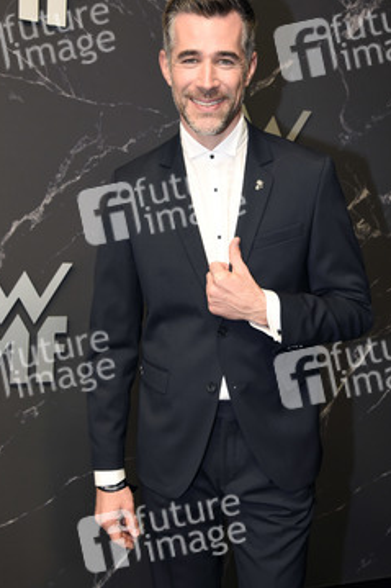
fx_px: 799
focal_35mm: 49
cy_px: 288
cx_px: 209
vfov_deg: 40.4
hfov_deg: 27.5
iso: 2000
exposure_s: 1/80
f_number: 6.3
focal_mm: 44
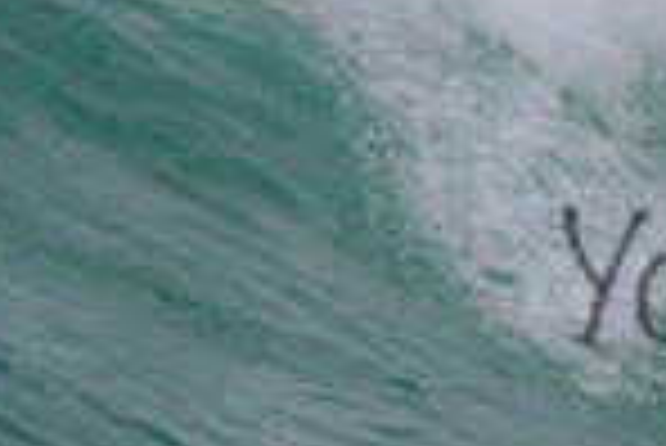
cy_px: 237
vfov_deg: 0.4
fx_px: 58090
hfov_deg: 0.7
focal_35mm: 3137
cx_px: 1026
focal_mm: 800
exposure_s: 1/2000
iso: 1600
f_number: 11
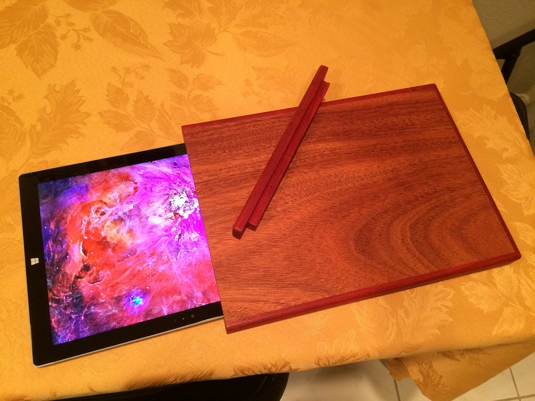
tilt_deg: -65.5
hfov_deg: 61.7
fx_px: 448
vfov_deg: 48.2
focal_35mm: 29
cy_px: 200
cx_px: 268
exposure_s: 1/30
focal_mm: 4.15
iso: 250
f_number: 2.2
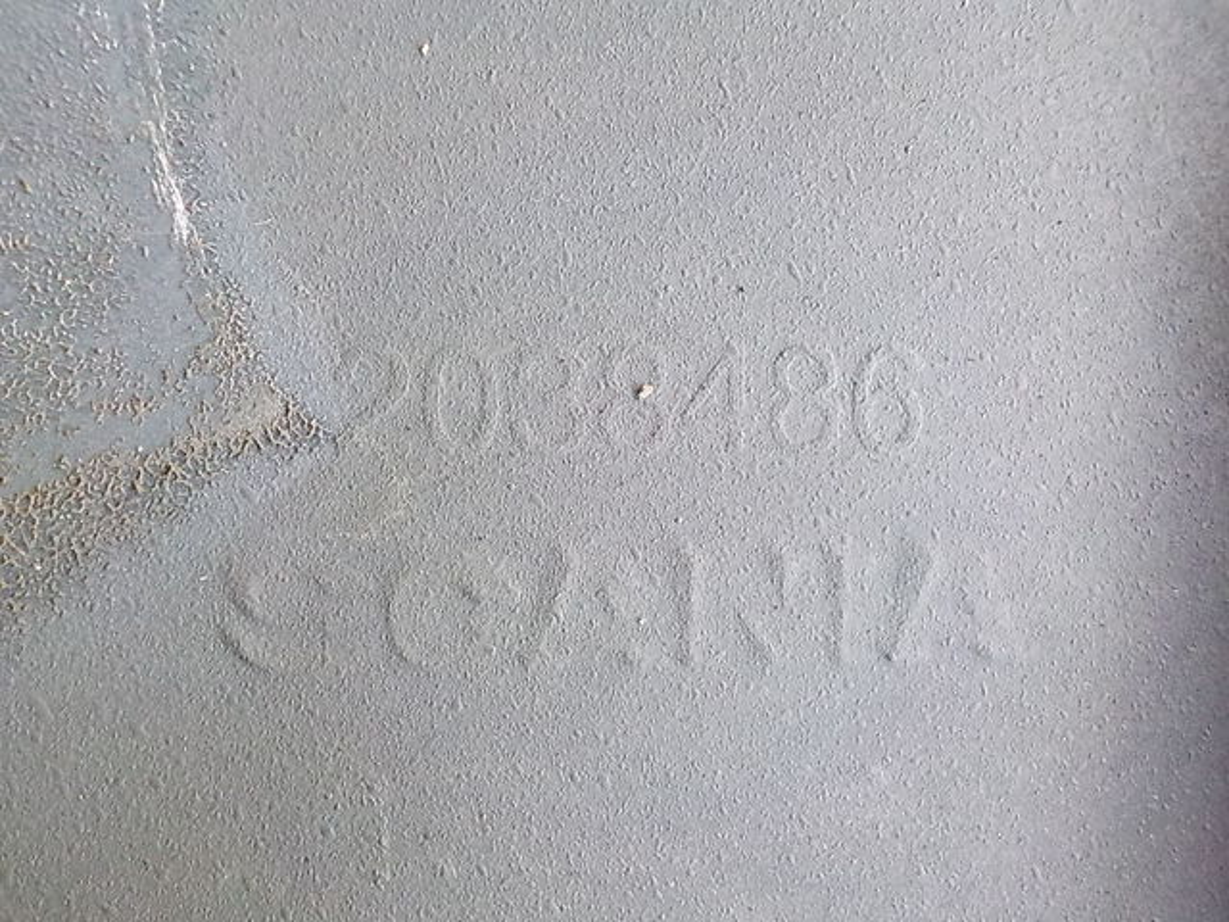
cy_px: 461
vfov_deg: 46.8
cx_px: 614
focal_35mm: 30
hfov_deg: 60.0
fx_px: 1065
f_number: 3.3
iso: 800
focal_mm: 4.1
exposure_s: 1/40
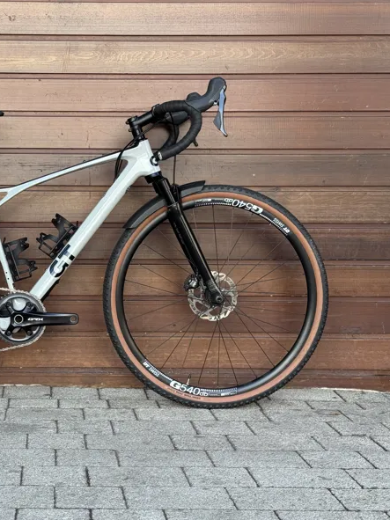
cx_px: 57
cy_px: 259
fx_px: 977
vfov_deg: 29.8
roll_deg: +0.3
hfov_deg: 22.2
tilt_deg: -3.3
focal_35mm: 65
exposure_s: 1/200
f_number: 1.78
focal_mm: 6.76
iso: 64
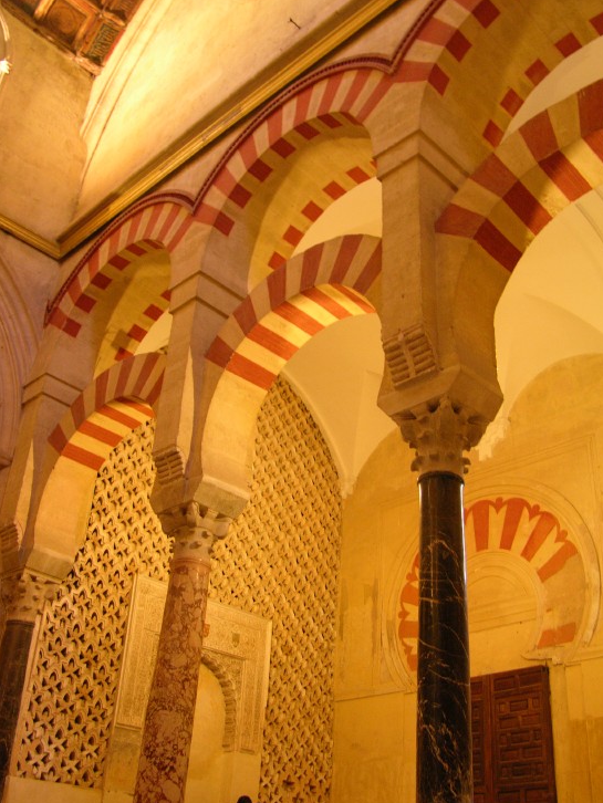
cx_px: 316
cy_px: 402
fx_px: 859
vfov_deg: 50.1
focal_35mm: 37
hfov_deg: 38.7
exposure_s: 1/1.5
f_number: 2.8
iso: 200
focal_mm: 9
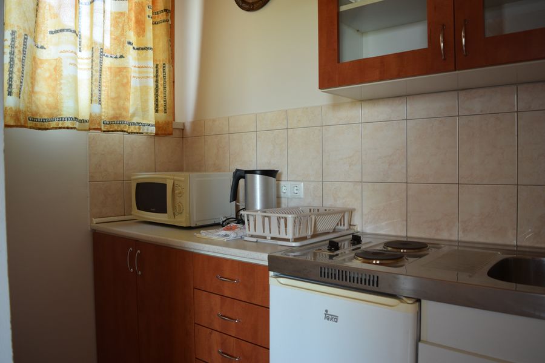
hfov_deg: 67.4
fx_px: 409
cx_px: 272
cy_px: 182
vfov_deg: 47.9
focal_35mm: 27
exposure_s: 1/60
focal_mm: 18
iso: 450
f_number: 4
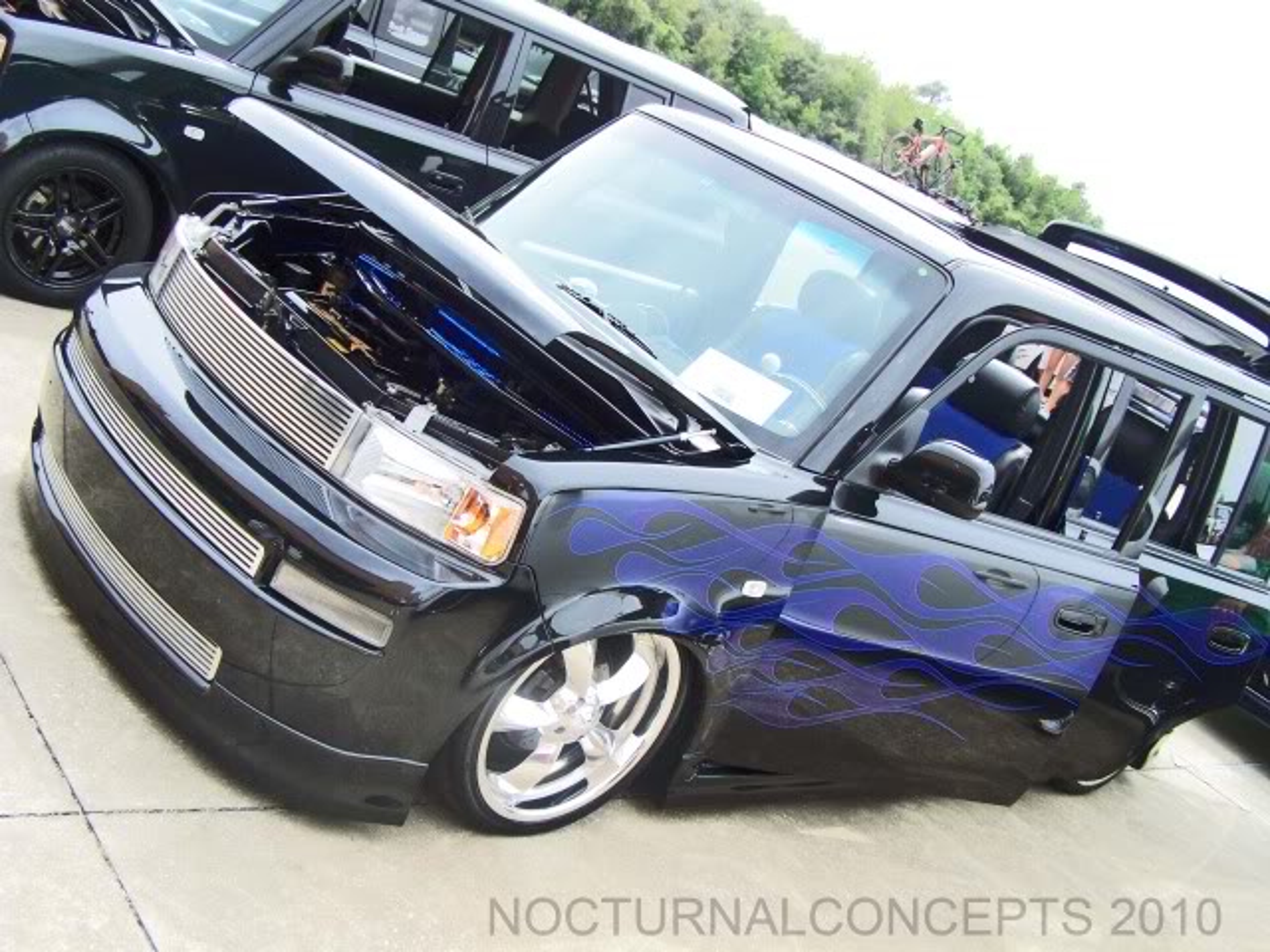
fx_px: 1394
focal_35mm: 38
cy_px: 476
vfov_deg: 37.7
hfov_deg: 49.0
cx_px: 635
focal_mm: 6.3
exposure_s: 1/250
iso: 64
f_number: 2.8
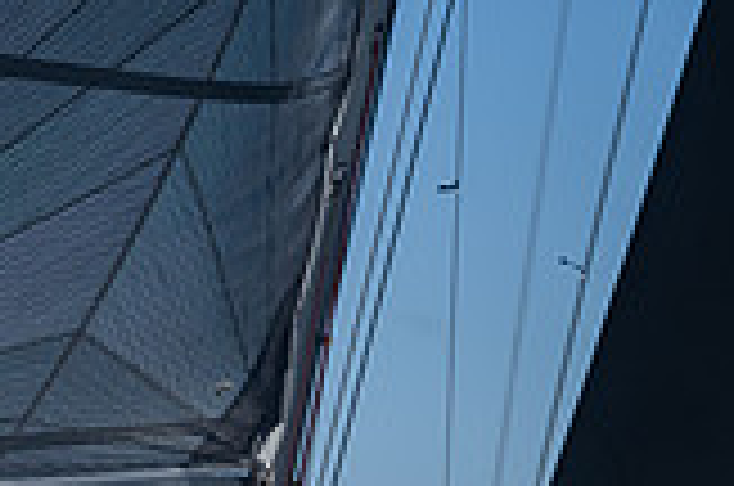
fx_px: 4863
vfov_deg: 5.7
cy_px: 794
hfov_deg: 8.5
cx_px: -135
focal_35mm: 239
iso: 100
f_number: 6.3
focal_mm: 66
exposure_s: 1/250
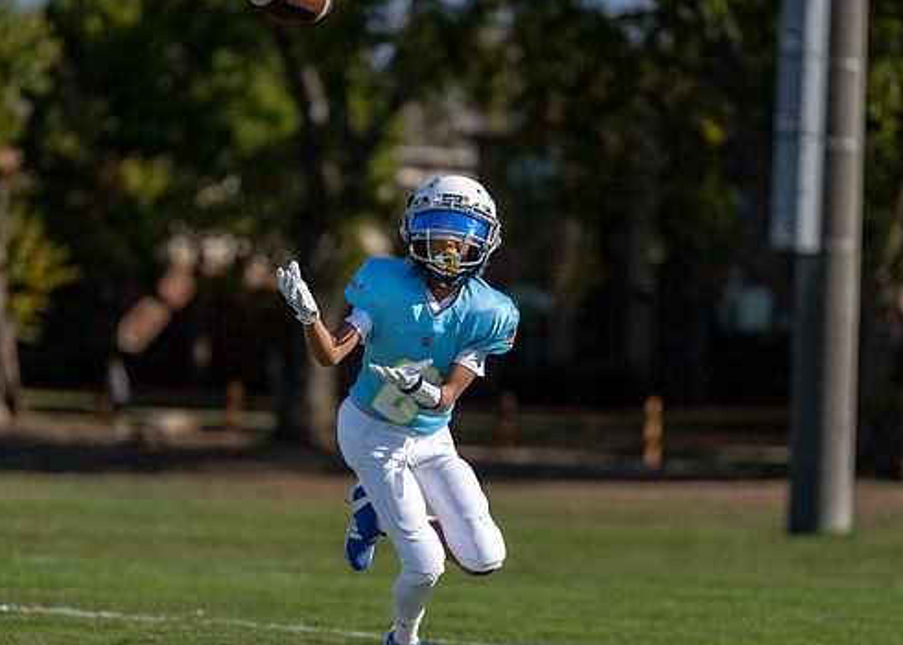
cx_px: 380
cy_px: 384
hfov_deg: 8.9
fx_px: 5770
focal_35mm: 225
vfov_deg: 6.4
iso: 100
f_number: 2.8
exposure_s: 1/4000
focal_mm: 157
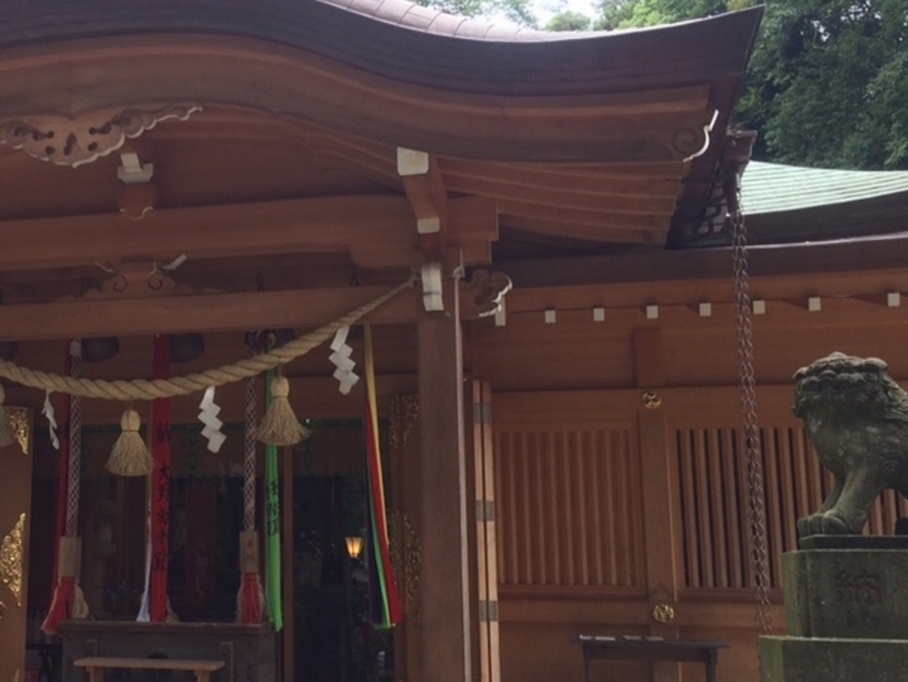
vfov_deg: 29.7
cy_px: 363
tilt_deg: +10.4
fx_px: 1286
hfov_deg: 37.3
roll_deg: -0.6
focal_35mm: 49
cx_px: 160
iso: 32
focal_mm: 4.15
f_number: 2.2
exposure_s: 1/236
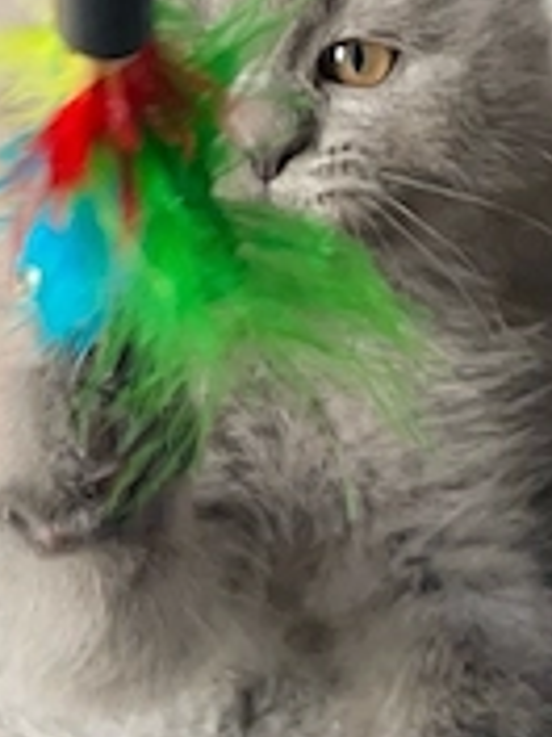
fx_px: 1254
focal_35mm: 59
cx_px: 335
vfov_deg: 32.5
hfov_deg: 24.8
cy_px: 260
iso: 125
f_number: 1.5
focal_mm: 5.7
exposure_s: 1/101
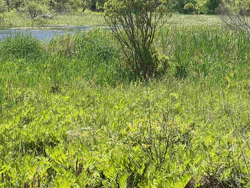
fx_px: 672
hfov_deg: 21.0
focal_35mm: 93
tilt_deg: -3.1
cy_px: 26
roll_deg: -2.6
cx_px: 90
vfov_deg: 15.7
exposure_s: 1/1229
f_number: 2
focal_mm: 6
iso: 20
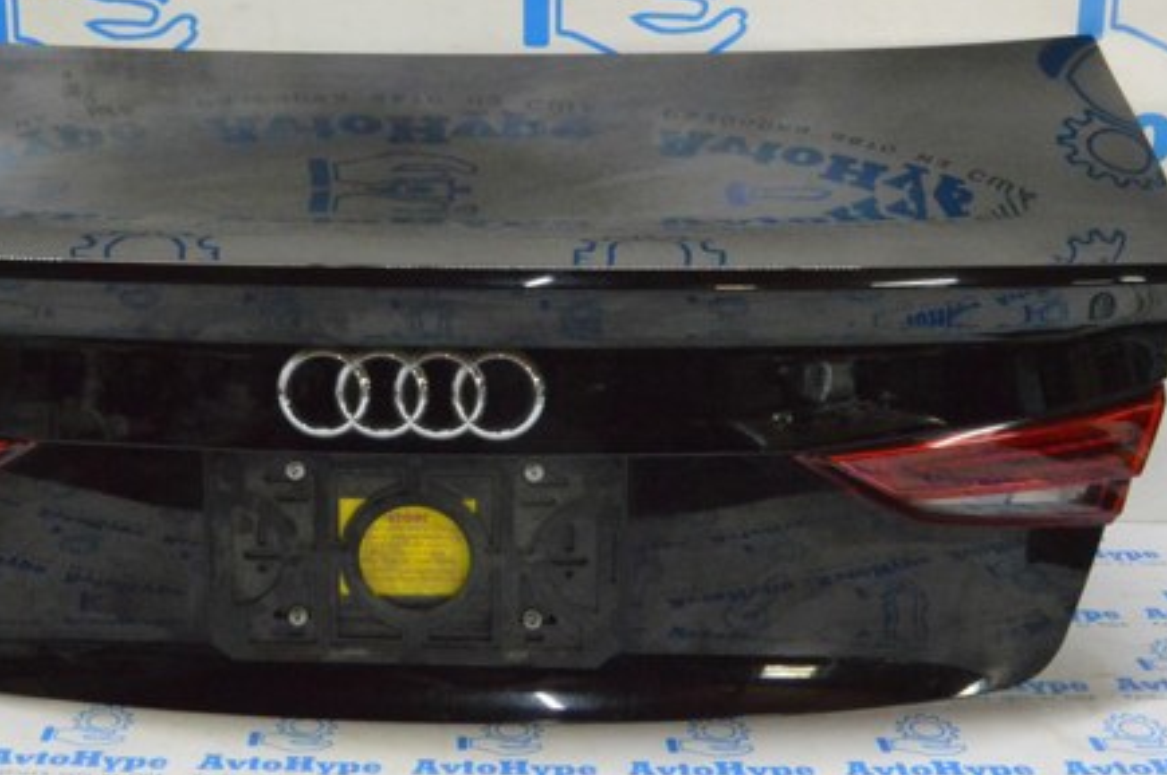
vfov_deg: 26.4
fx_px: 1643
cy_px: 253
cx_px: 402
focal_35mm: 51
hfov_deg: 38.7
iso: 6400
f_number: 20
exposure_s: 1/15
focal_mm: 23
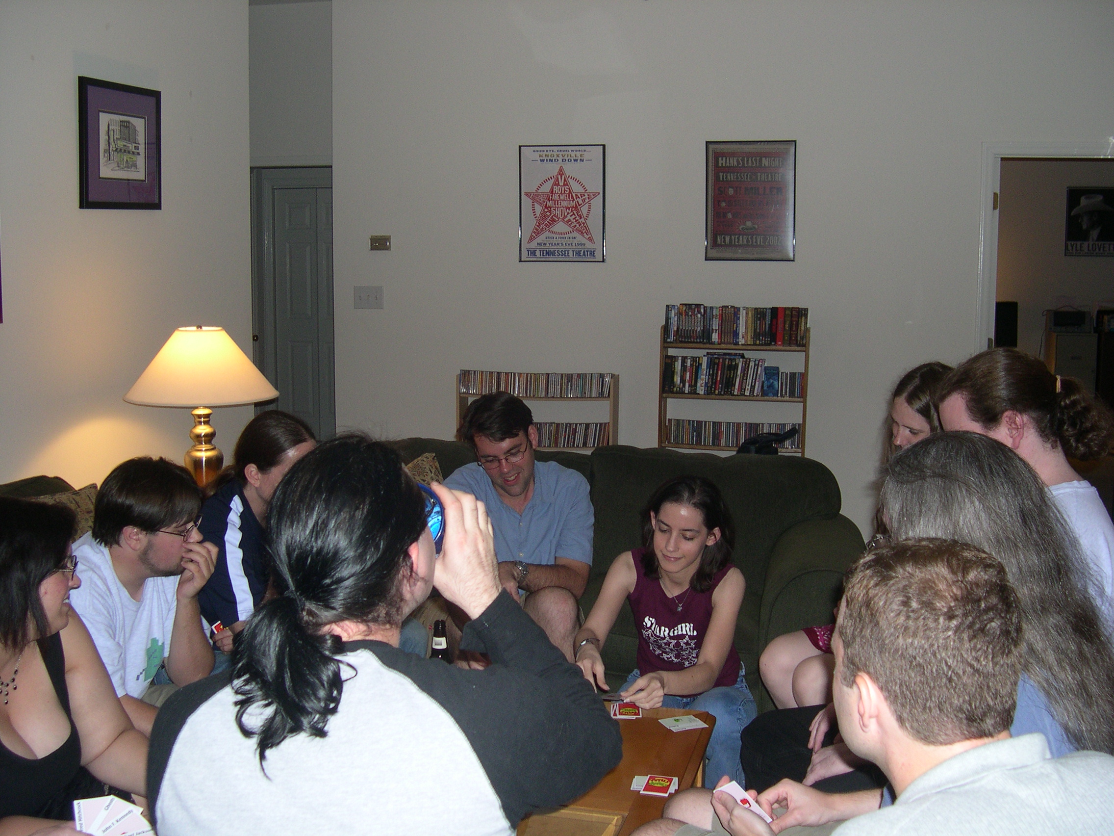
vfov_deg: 37.7
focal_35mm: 38
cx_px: 557
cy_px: 418
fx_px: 1223
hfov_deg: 49.0
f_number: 2.8
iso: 167
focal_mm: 8
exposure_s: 1/60
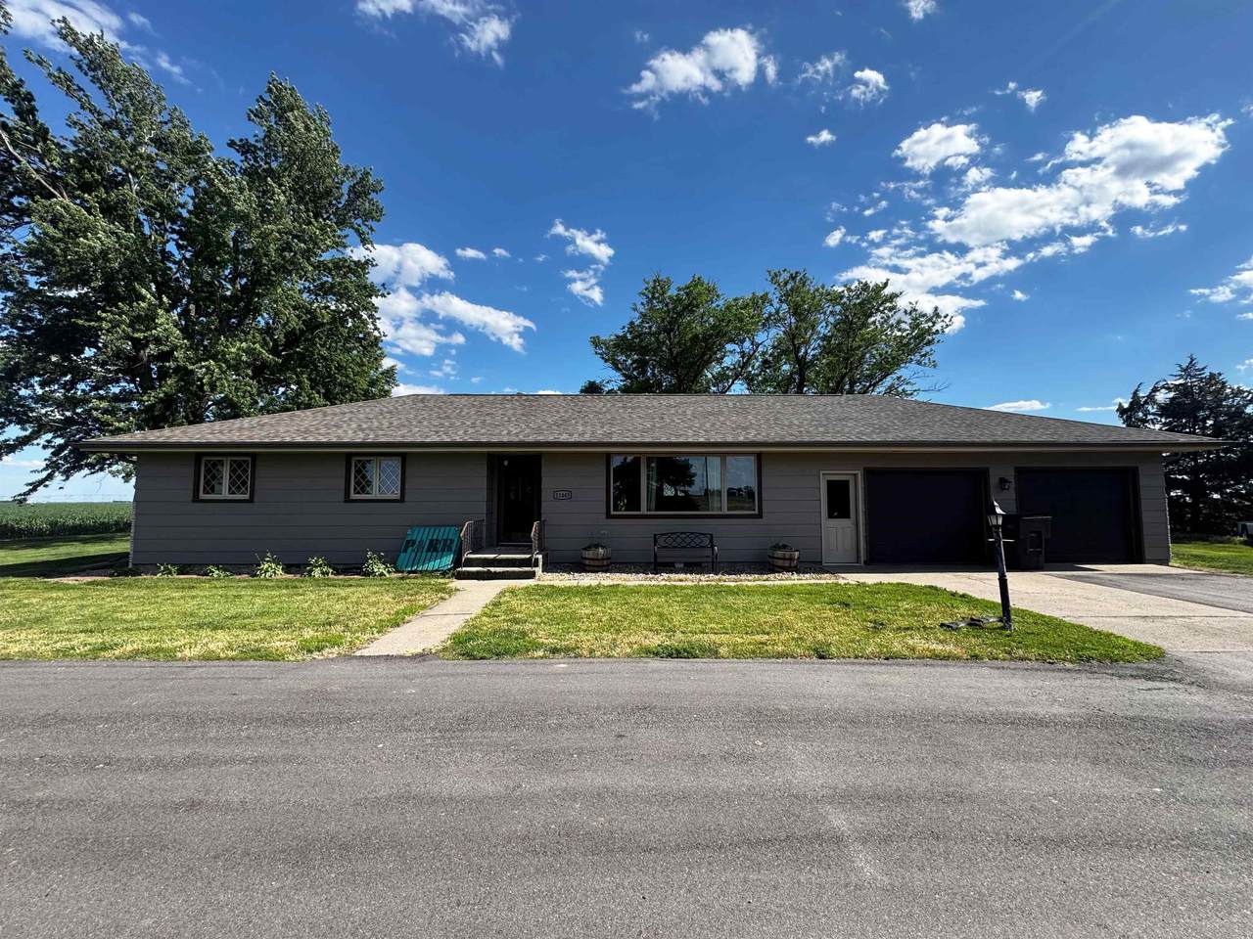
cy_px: 470
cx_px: 626
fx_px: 507
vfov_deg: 85.7
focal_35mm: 14
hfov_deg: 102.1
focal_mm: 2.22
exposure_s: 1/1395
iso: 50
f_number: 2.2
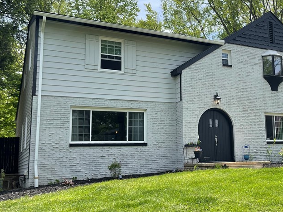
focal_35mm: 41
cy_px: 101
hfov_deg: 44.1
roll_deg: +2.4
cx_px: 215
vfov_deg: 35.1
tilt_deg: +11.4
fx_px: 335
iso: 32
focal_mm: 5.1
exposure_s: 1/1534
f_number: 1.6
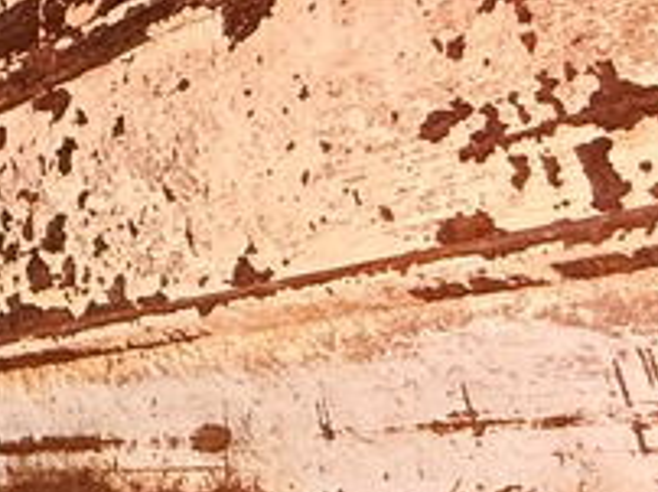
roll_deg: +0.2
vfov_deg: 18.6
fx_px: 1500
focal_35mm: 79
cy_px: 293
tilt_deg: +6.7
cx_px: -774
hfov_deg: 16.4
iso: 800
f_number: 2.2
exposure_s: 1/60
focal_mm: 2.22
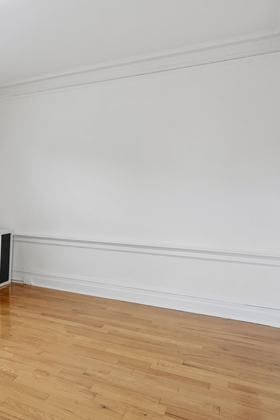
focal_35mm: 31
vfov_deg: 60.3
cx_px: 31
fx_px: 361
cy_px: 195
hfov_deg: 39.5
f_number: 8
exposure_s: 1/30
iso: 400
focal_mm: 16.5
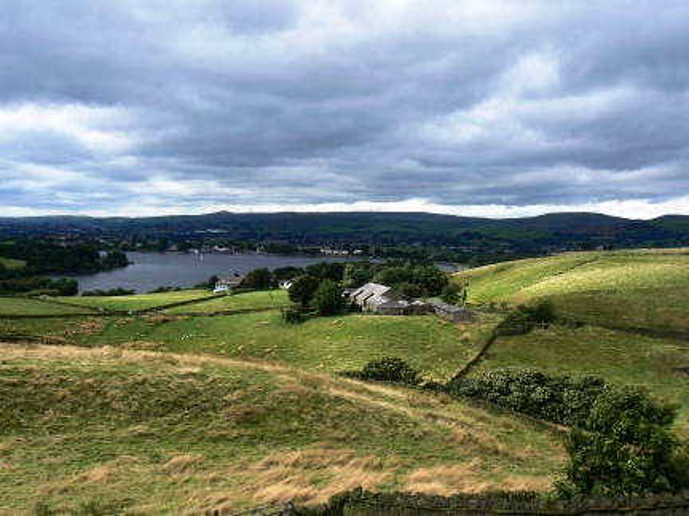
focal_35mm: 36
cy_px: 258
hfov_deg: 51.4
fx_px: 717
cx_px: 344
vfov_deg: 39.7
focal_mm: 6
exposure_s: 1/400
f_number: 5.6
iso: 80
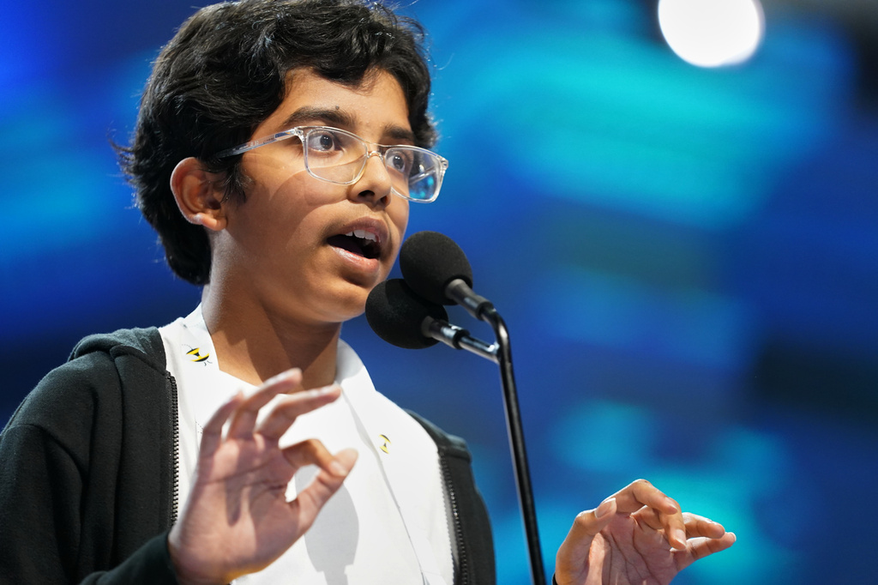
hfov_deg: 10.3
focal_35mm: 200
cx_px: 439
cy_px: 292
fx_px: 4876
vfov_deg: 6.9
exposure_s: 1/250
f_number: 2.8
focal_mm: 200
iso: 3200
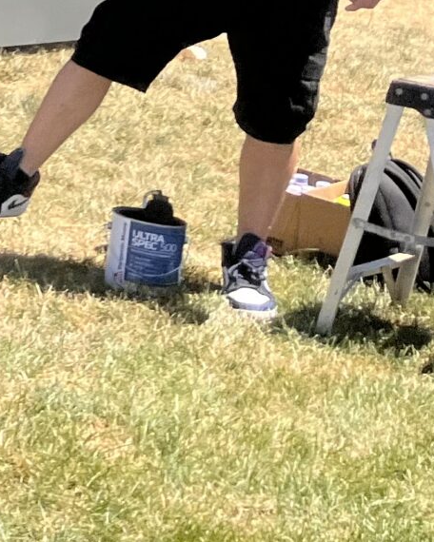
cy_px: -200
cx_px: -712
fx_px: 1830
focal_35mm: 114
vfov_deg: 15.8
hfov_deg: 10.8
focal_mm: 5.1
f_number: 1.6
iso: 50
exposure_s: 1/2463
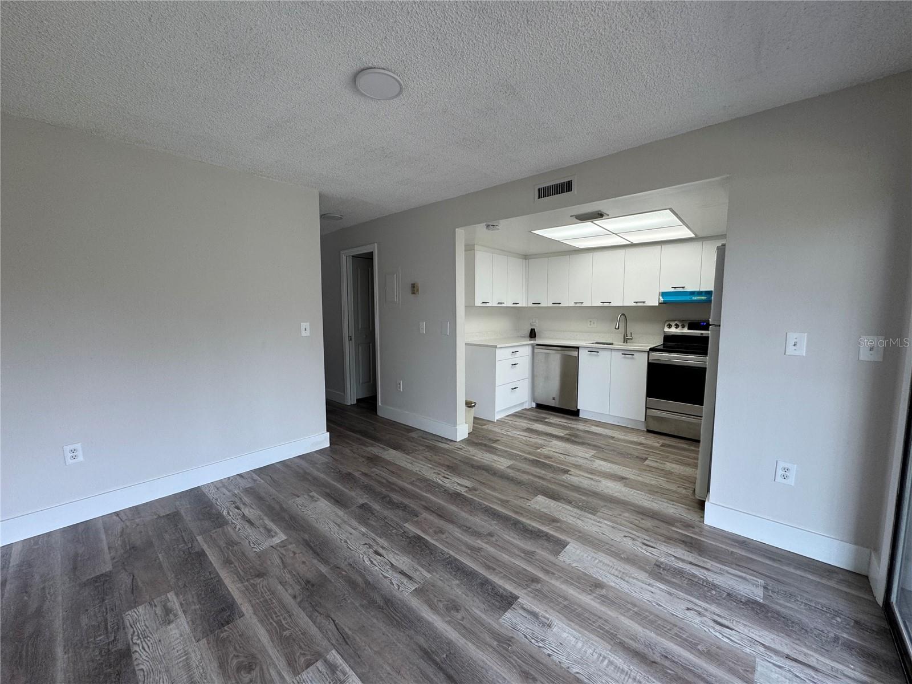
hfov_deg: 102.1
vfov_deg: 85.7
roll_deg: -0.3
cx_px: 456
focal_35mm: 14
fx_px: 369
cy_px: 342
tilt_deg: -5.2
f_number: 2.2
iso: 125
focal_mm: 2.22
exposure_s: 1/120
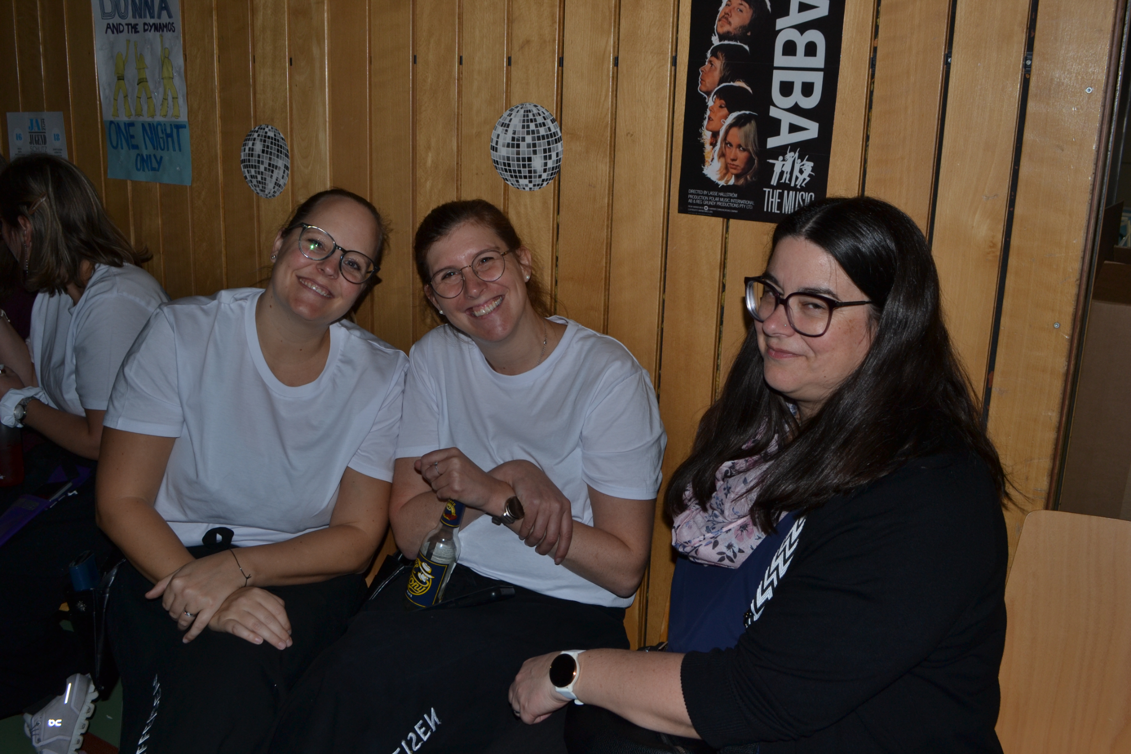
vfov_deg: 40.0
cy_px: 377
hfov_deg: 57.2
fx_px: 1037
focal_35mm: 33
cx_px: 566
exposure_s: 1/60
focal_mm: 22
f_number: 8
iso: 125
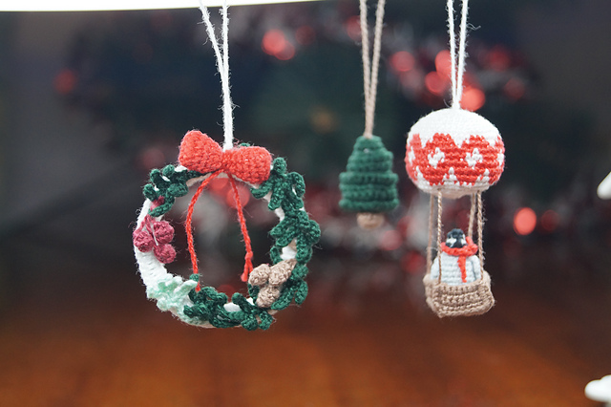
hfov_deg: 37.9
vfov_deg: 25.7
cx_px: 306
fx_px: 891
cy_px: 204
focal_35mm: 52
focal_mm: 35
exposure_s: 1/160
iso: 800
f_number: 5
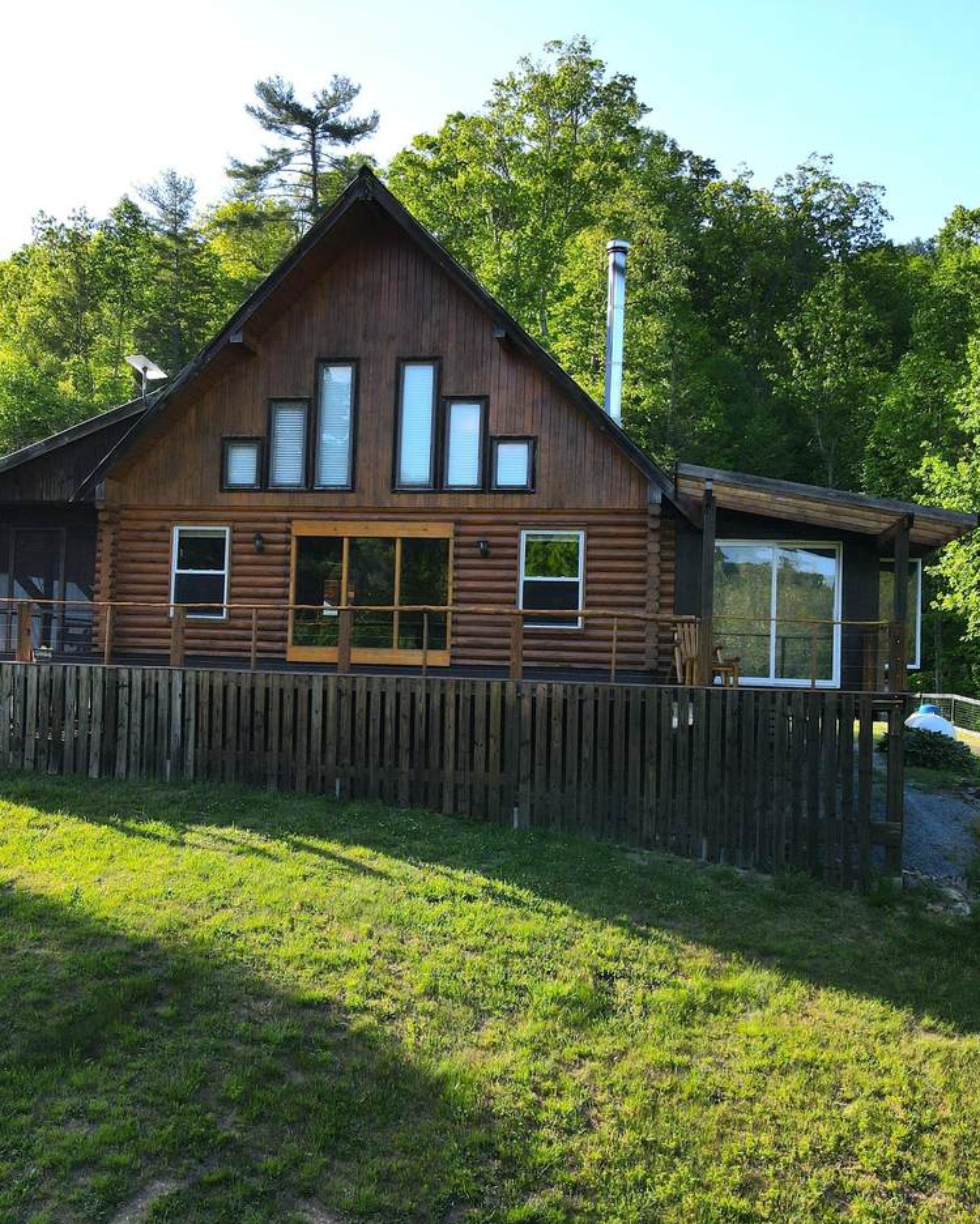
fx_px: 1160
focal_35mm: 32
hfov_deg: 45.7
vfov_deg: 55.7
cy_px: 614
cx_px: 440
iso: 100
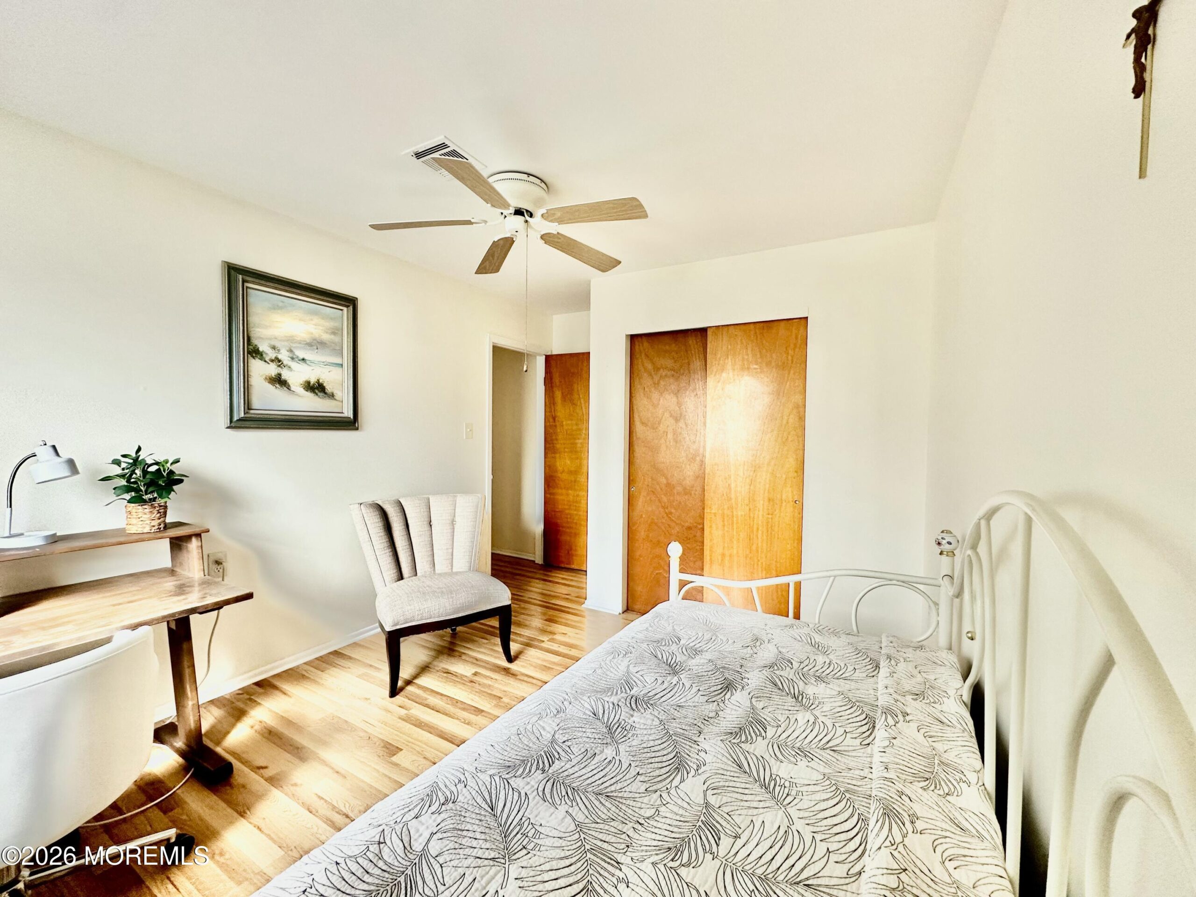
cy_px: 448
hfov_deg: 102.1
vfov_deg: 85.7
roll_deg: -1.0
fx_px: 484
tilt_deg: -1.9
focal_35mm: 14
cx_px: 598
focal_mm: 2.22
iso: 160
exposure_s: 1/99
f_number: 2.2
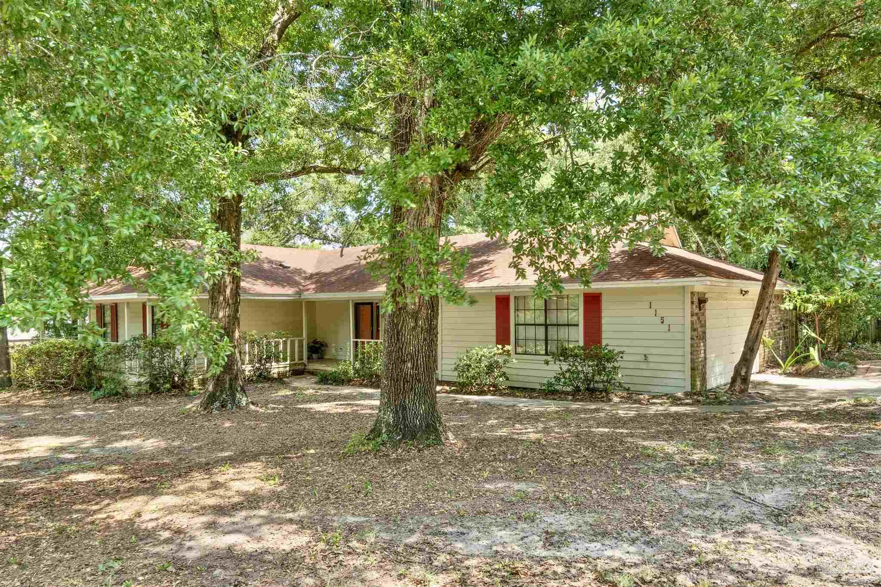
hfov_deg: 90.0
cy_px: 294
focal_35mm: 18
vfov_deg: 67.4
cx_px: 440
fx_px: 440
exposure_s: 1/10
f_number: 9
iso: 100
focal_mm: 12
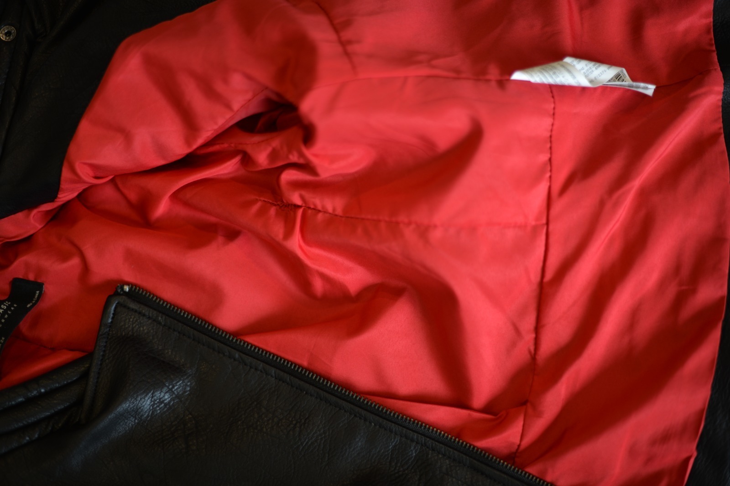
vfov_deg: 27.0
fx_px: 1014
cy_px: 243
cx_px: 365
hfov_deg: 39.6
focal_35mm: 50
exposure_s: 1/160
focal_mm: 50
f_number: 1.4
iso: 100
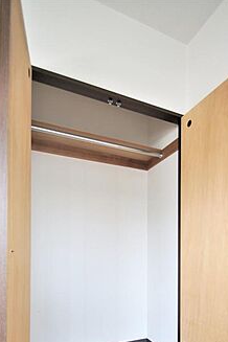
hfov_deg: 57.2
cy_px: 249
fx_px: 209
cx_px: 123
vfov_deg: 74.0
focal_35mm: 22
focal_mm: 10
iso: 100
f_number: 3.5
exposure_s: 1/30
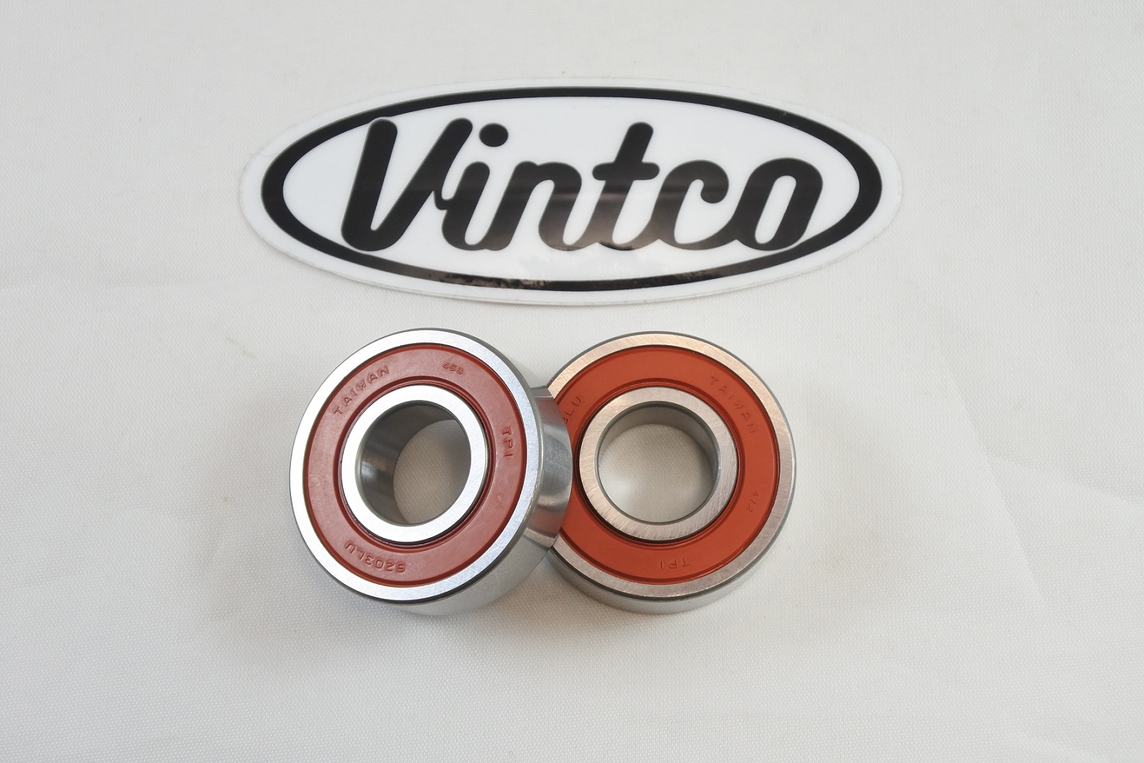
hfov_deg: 35.6
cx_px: 572
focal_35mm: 56
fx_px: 1780
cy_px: 382
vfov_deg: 24.2
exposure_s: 1/125
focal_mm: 21
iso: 450
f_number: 4.8
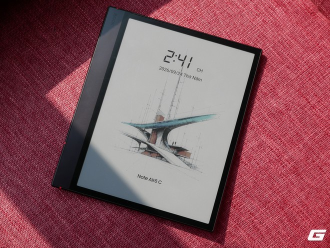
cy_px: 124
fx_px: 649
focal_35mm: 68
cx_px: 165
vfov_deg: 21.6
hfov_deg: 28.5
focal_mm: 34
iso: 200
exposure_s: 1/250
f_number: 8
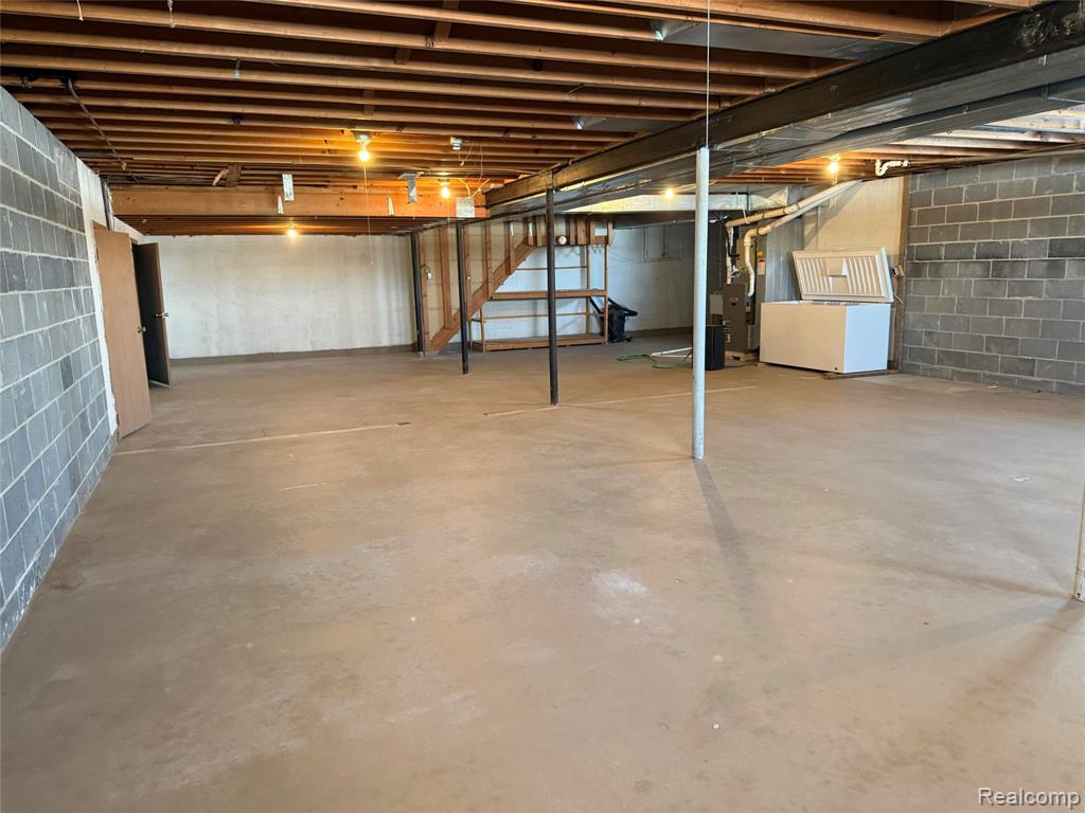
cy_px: 406
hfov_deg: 71.6
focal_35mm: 24
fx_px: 752
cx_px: 542
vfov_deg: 56.8
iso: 320
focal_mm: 6.76
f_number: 1.78
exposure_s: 1/60
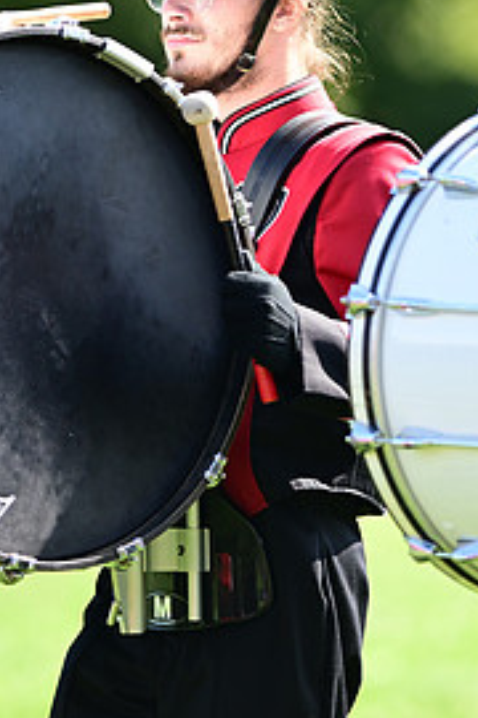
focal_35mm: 645
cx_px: 300
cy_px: 259
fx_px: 12845
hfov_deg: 2.1
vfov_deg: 3.2
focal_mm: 300
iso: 560
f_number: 2.8
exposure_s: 1/1600
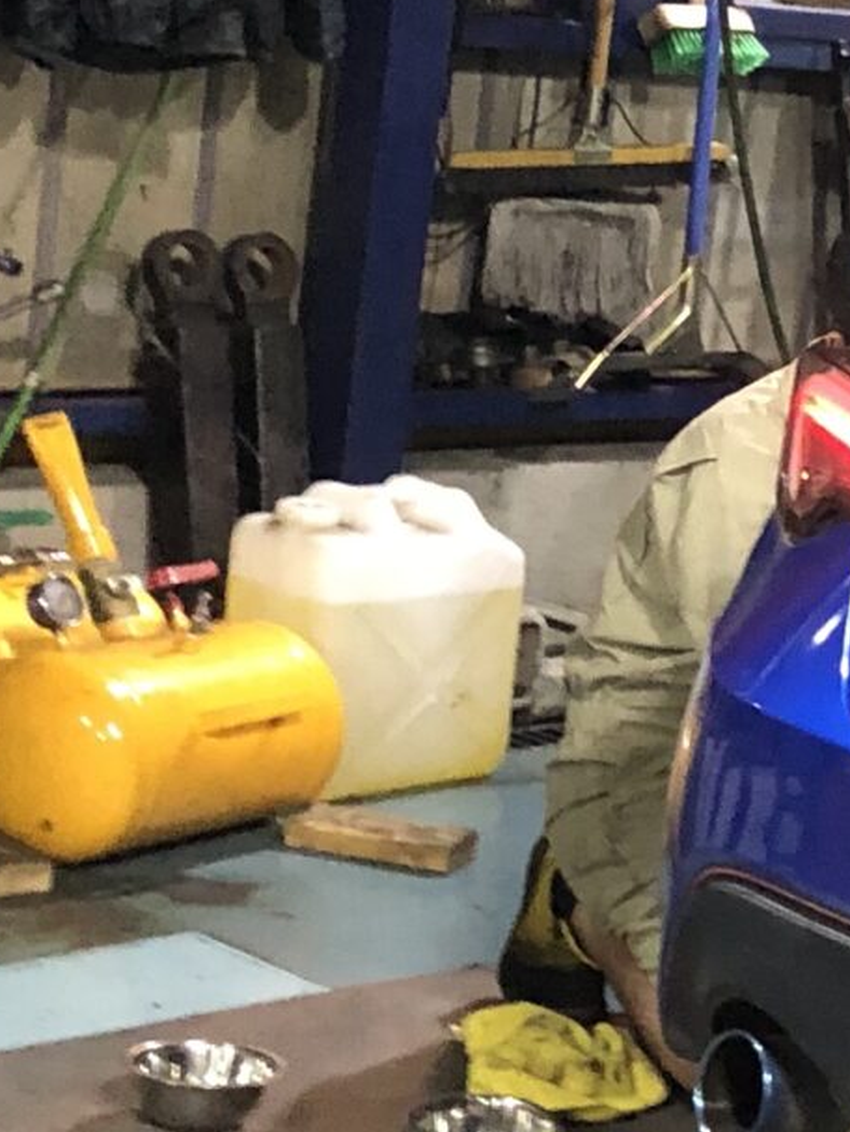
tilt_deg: -11.6
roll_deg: -10.4
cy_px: 656
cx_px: 2063
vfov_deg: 16.7
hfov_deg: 10.7
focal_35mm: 118
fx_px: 3859
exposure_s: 1/7
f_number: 1.8
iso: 100
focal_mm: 3.99
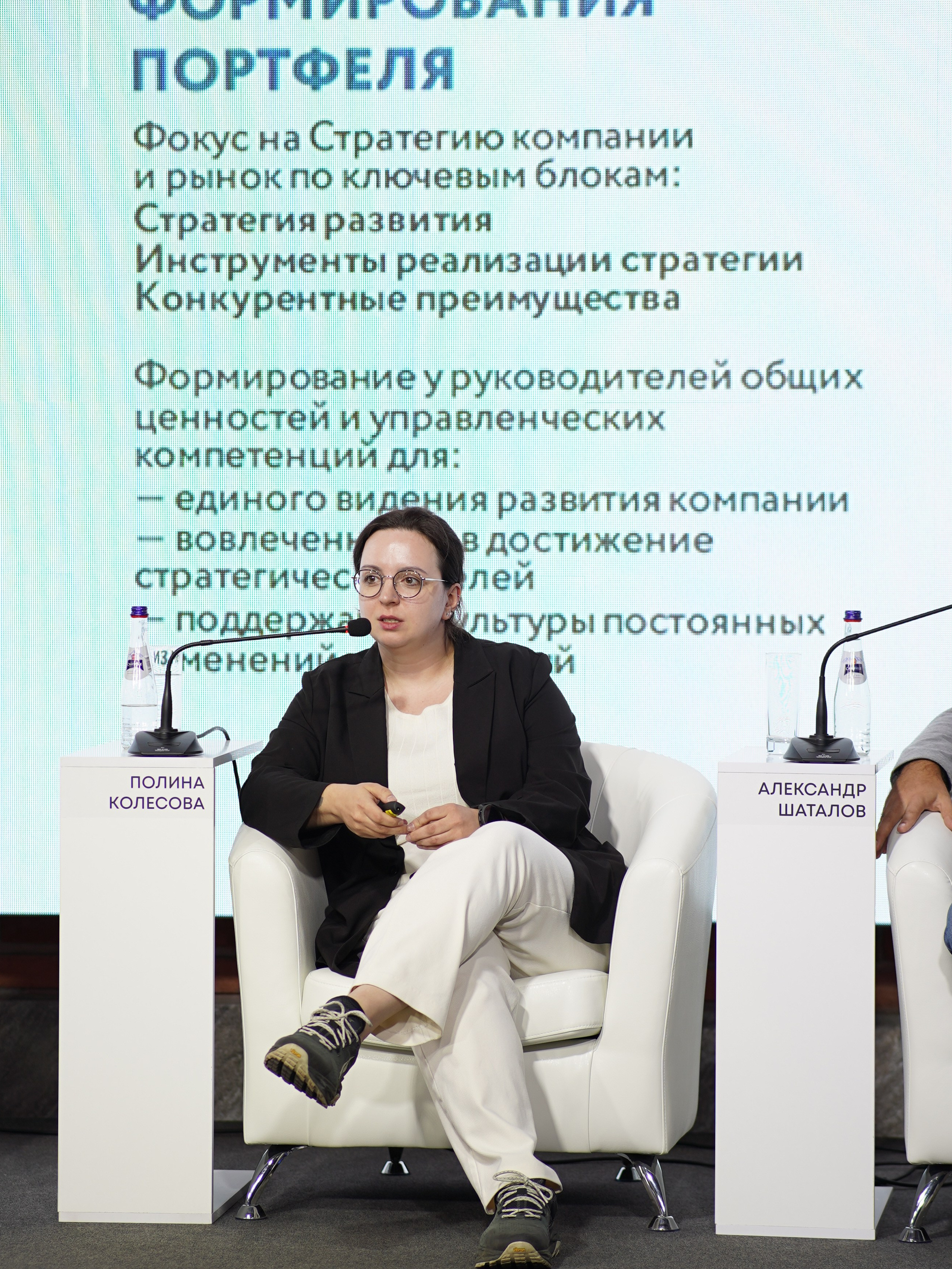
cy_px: 592
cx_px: 476
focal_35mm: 138
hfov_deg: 10.7
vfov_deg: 14.3
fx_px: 5061
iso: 125
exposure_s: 1/160
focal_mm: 85
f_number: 2
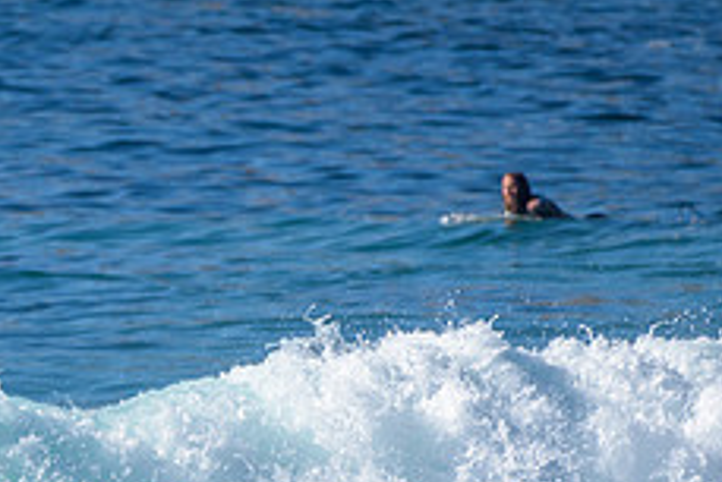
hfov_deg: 1.3
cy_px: 519
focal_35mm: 1555
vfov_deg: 0.9
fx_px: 31205
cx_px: -162
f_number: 5.6
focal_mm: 500
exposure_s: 1/2000
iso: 160
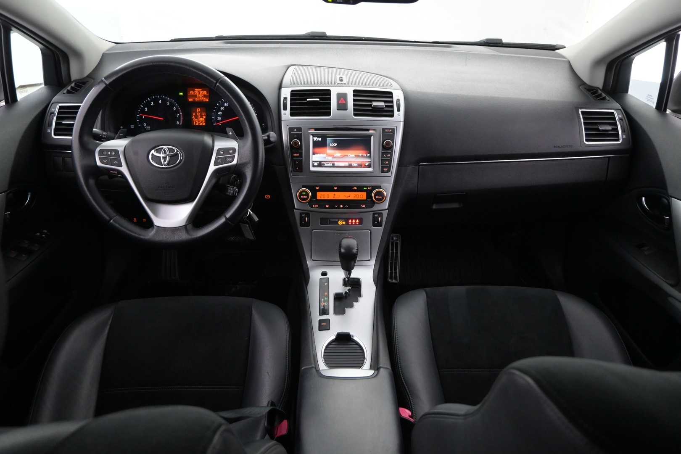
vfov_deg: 49.1
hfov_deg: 68.9
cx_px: 340
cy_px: 227
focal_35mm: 26
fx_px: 497
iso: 2500
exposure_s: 1/40
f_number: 3.5
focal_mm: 17.5
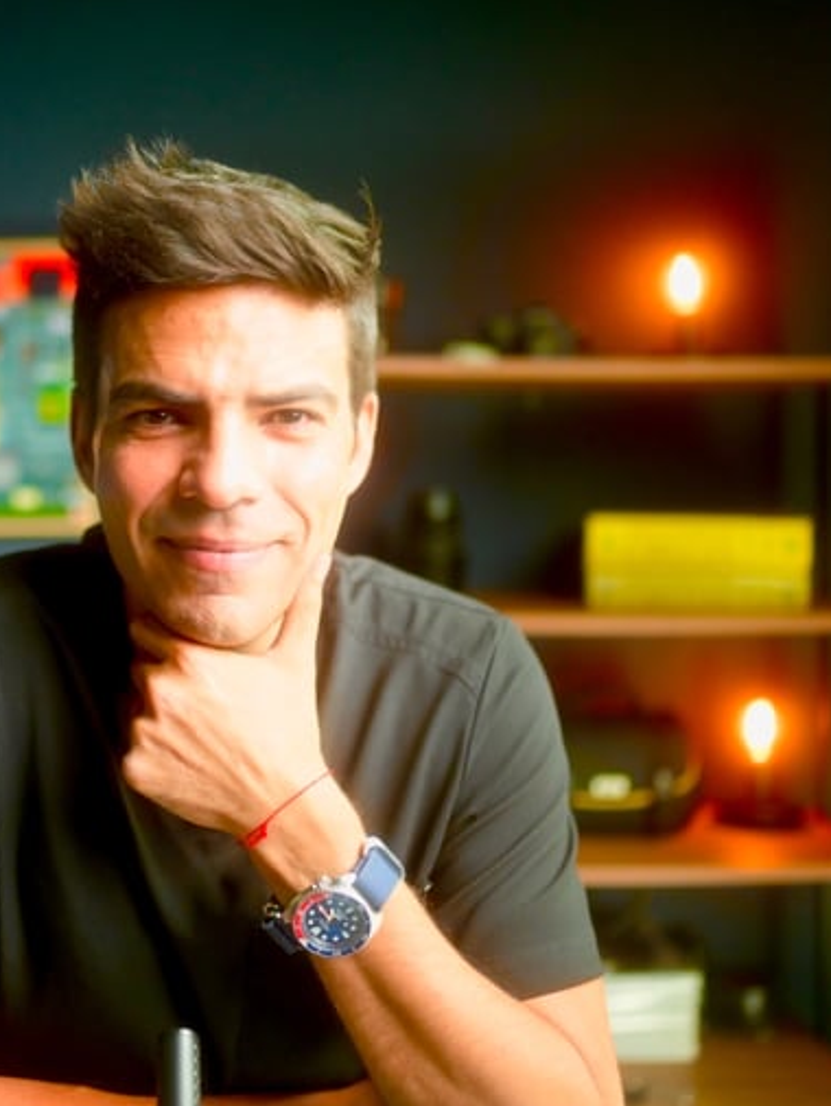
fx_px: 1631
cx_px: 162
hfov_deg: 28.0
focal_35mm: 51
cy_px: 551
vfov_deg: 37.5
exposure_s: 1/125
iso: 1000
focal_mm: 35
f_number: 1.8
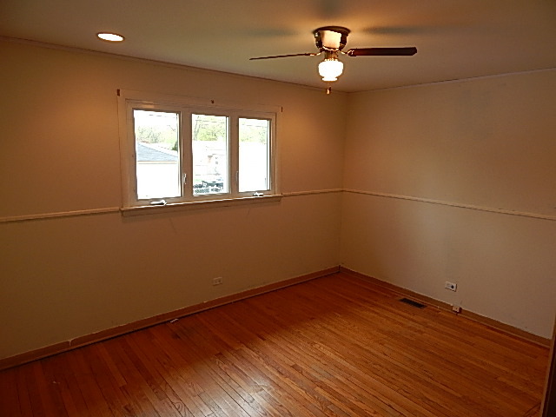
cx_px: 278
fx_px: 353
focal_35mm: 22
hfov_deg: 76.4
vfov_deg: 61.1
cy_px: 208
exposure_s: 1/50
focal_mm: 4
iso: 125
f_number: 3
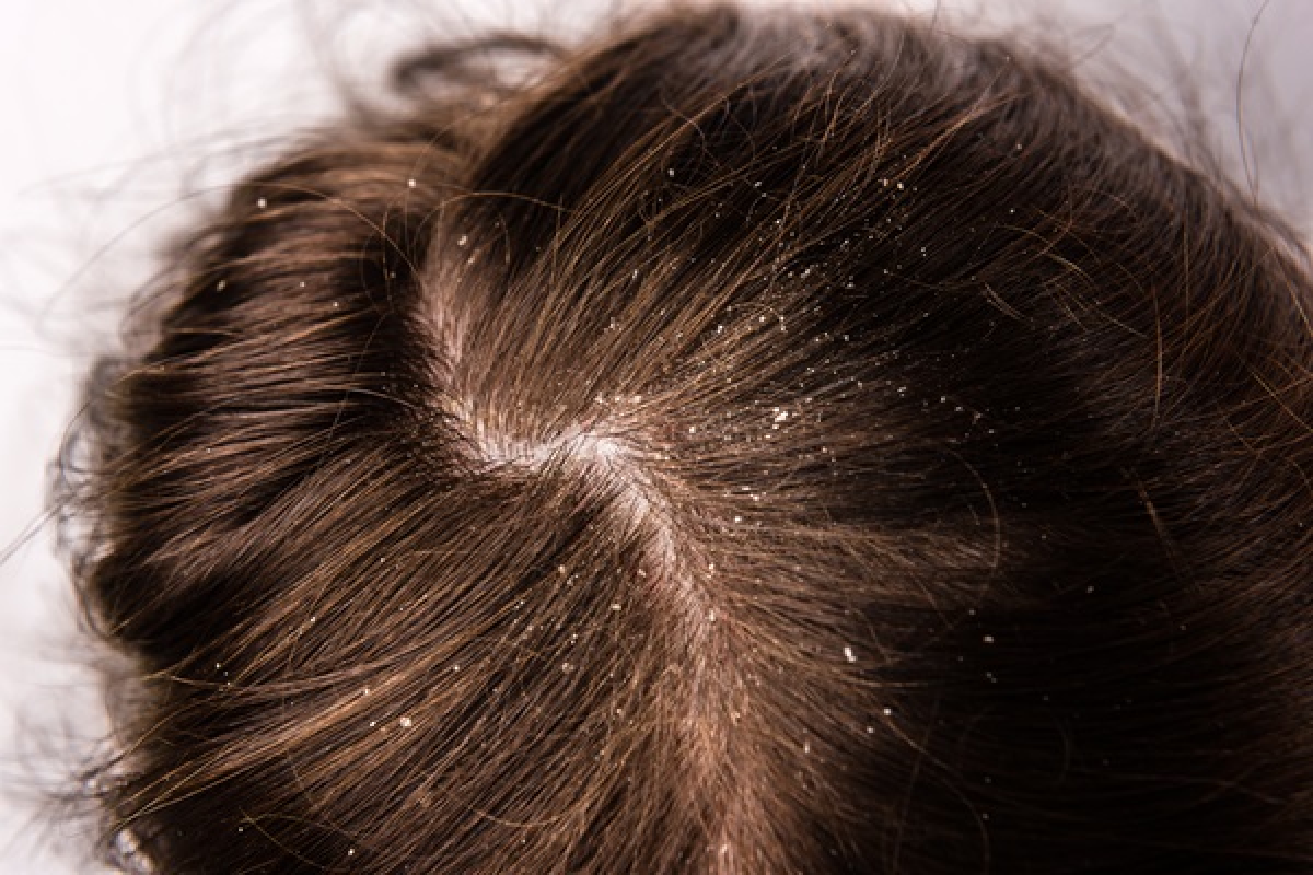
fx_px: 2553
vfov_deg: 19.5
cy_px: 438
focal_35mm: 70
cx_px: 656
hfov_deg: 28.8
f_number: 11
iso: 100
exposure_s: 1/125
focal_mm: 70
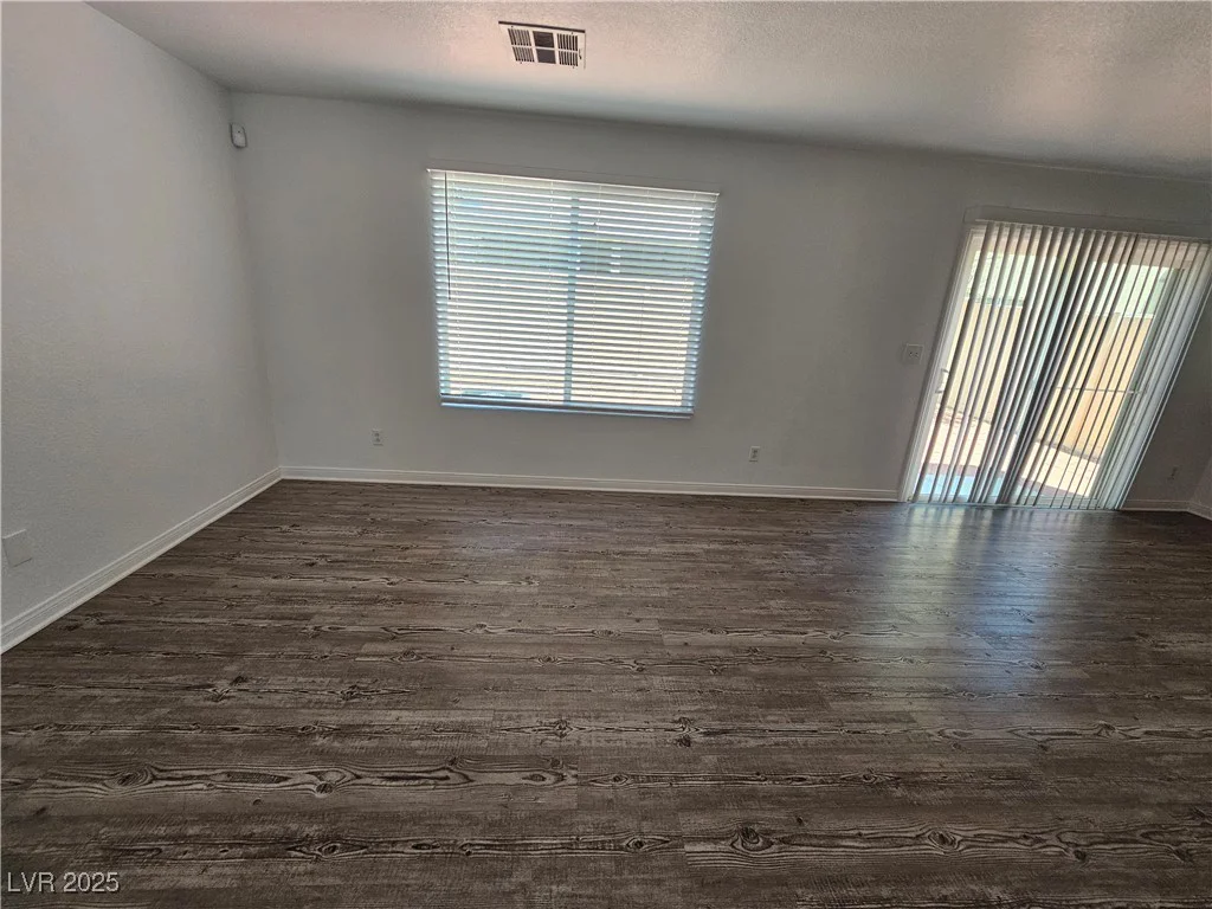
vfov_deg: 89.9
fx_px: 455
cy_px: 454
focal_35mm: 13
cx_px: 606
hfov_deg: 106.2
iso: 80
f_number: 2.2
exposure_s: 1/77
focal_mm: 2.2
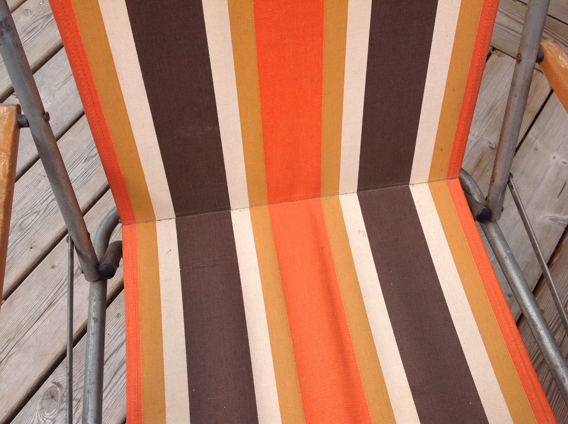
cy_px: 212
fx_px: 573
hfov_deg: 52.7
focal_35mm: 35
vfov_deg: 40.6
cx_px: 284
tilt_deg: -66.8
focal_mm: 4.28
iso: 50
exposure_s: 1/1259
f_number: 2.4
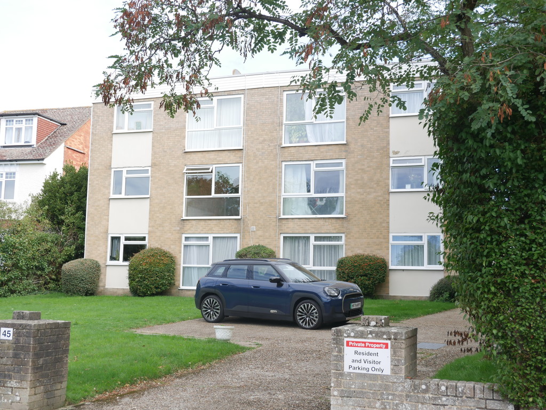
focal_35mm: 44
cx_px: 273
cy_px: 205
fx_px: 694
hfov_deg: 42.9
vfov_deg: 32.9
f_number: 5.6
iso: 200
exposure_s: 1/200
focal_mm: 22
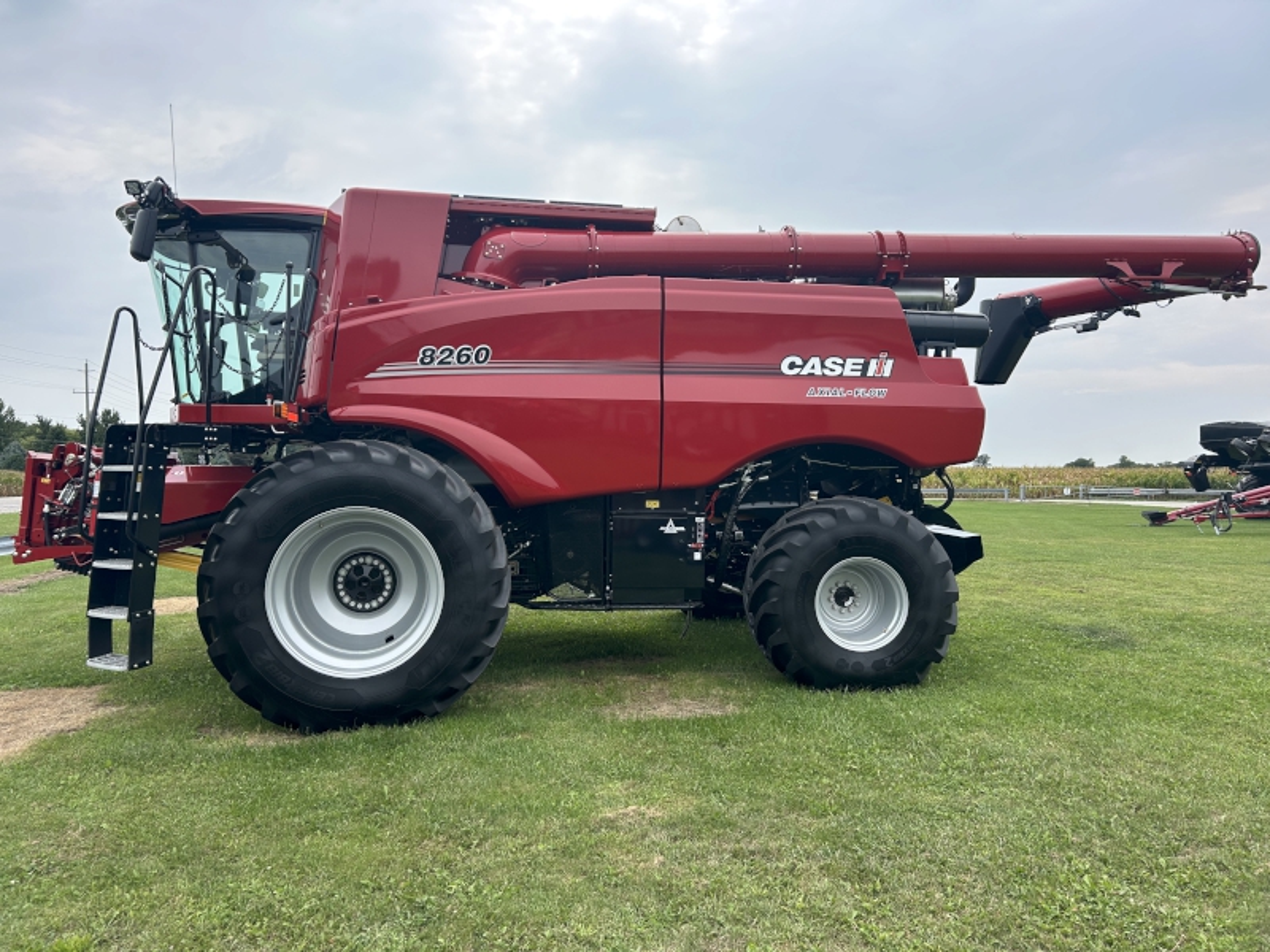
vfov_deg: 53.1
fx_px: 954
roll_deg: -0.1
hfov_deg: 67.3
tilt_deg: +0.2
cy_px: 476
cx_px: 635
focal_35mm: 26
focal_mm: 5.7
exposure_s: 1/2165
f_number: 1.5
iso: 50
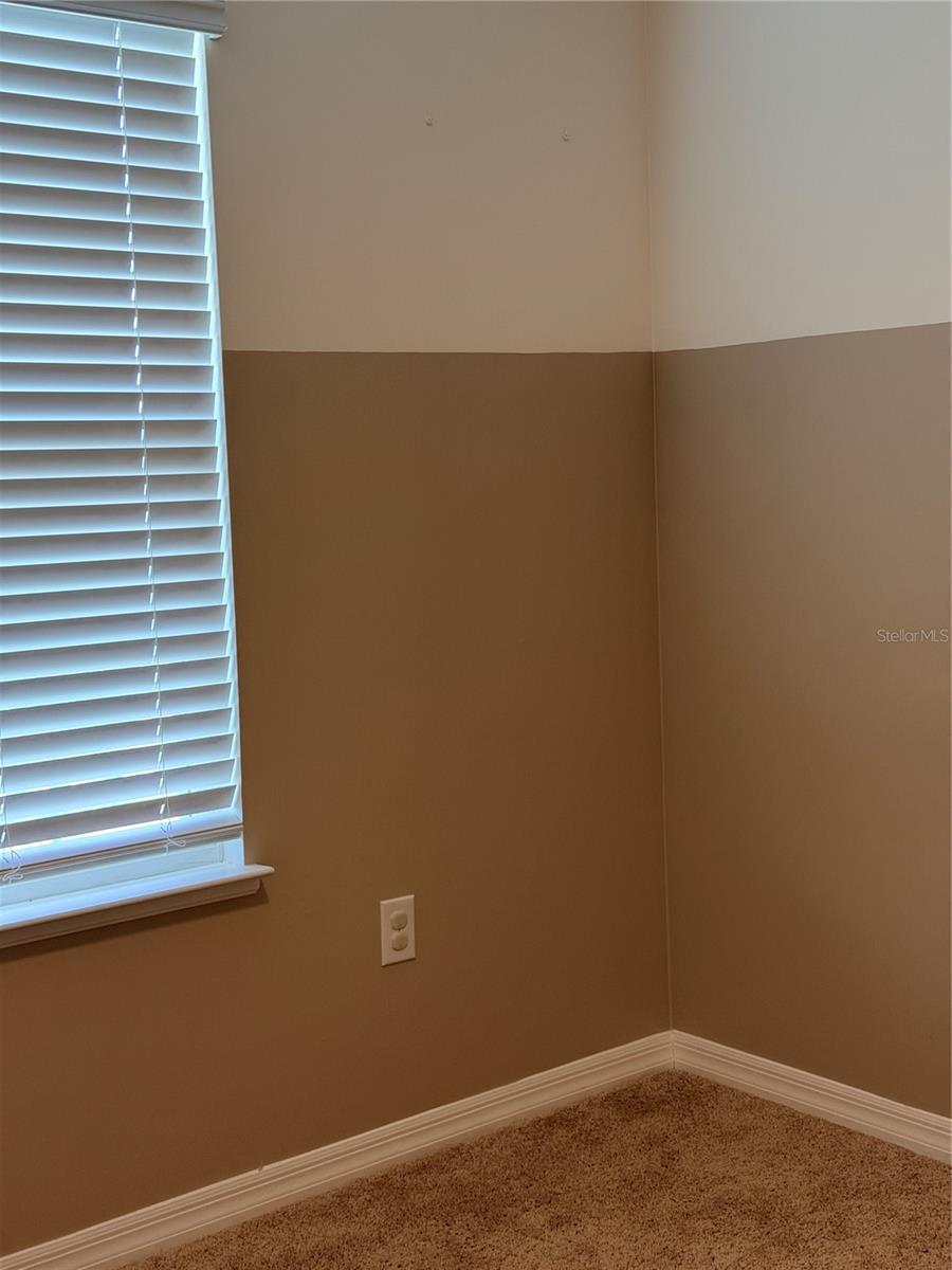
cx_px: 476
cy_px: 635
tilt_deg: -4.5
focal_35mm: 48
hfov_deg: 30.3
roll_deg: +2.4
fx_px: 1760
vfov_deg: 39.7
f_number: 1.78
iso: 80
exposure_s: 1/60
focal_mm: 6.76
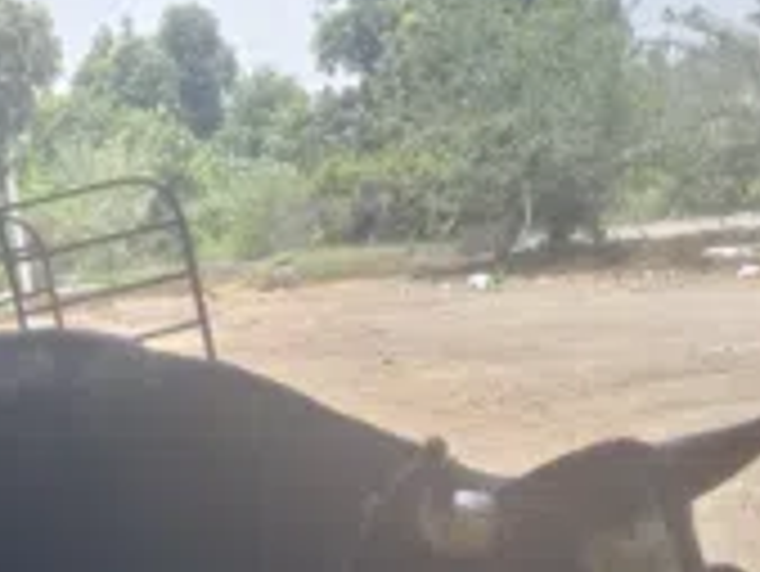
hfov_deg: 21.9
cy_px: 829
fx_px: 1911
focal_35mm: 87
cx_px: 54
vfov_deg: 15.8
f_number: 1.88
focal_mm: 5.56
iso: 50
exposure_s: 1/177
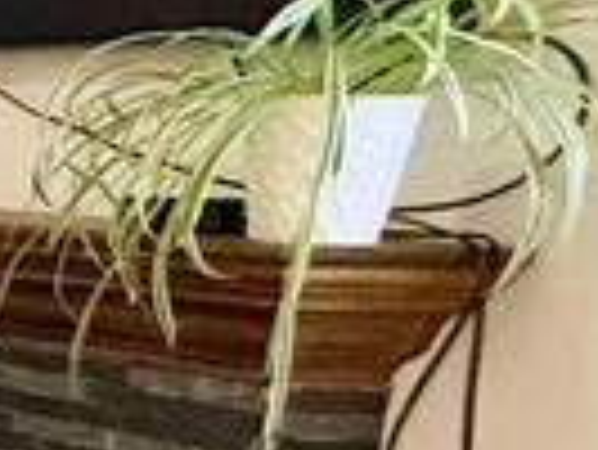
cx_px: -1497
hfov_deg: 9.6
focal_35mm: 108
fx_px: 1867
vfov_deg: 13.6
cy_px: 387
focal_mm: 2.22
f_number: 2.2
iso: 640
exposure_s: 1/120
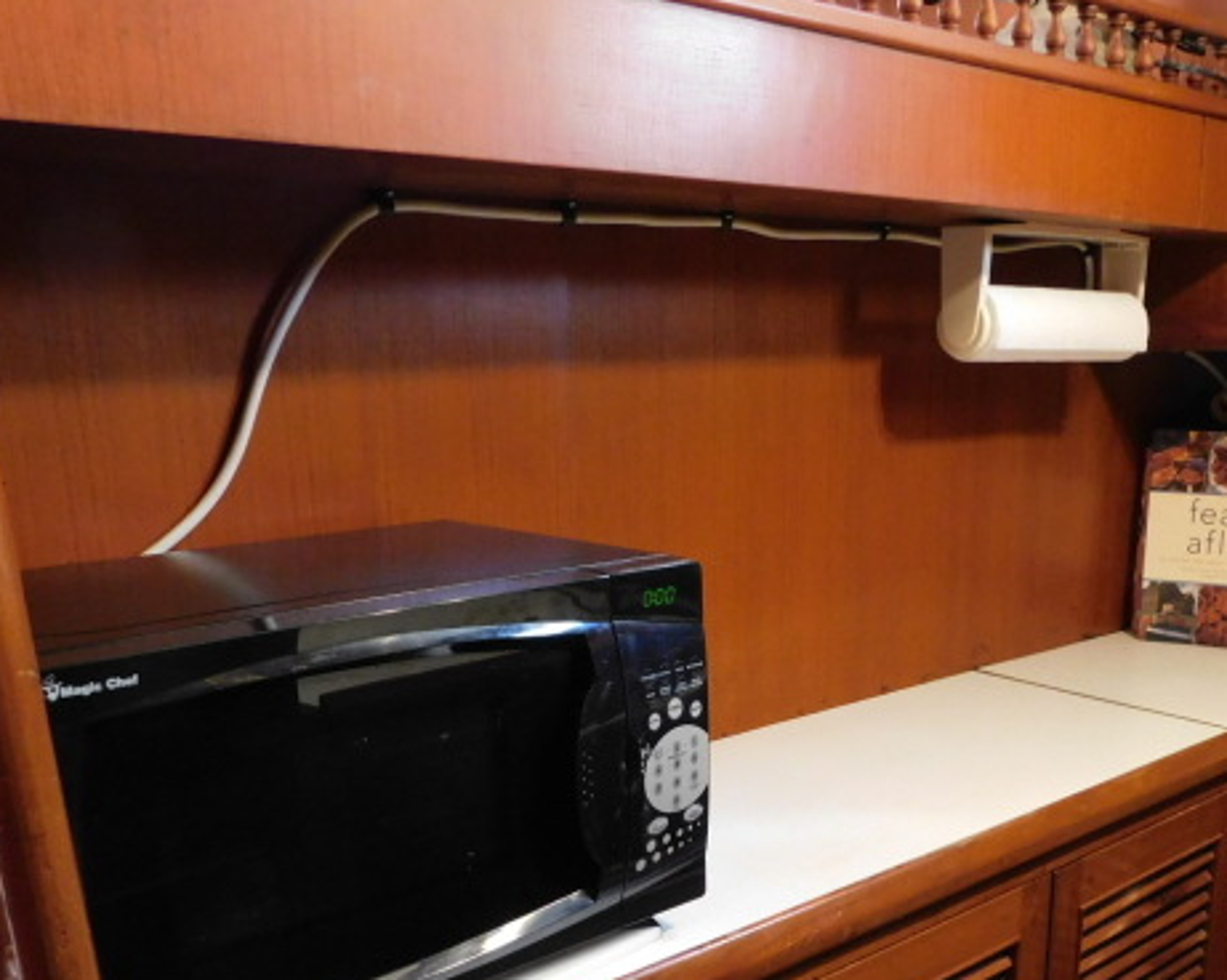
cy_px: 727
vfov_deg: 37.3
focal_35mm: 39
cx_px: 780
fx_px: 1415
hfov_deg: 46.4
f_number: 3
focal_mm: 4
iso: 400
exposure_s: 1/13
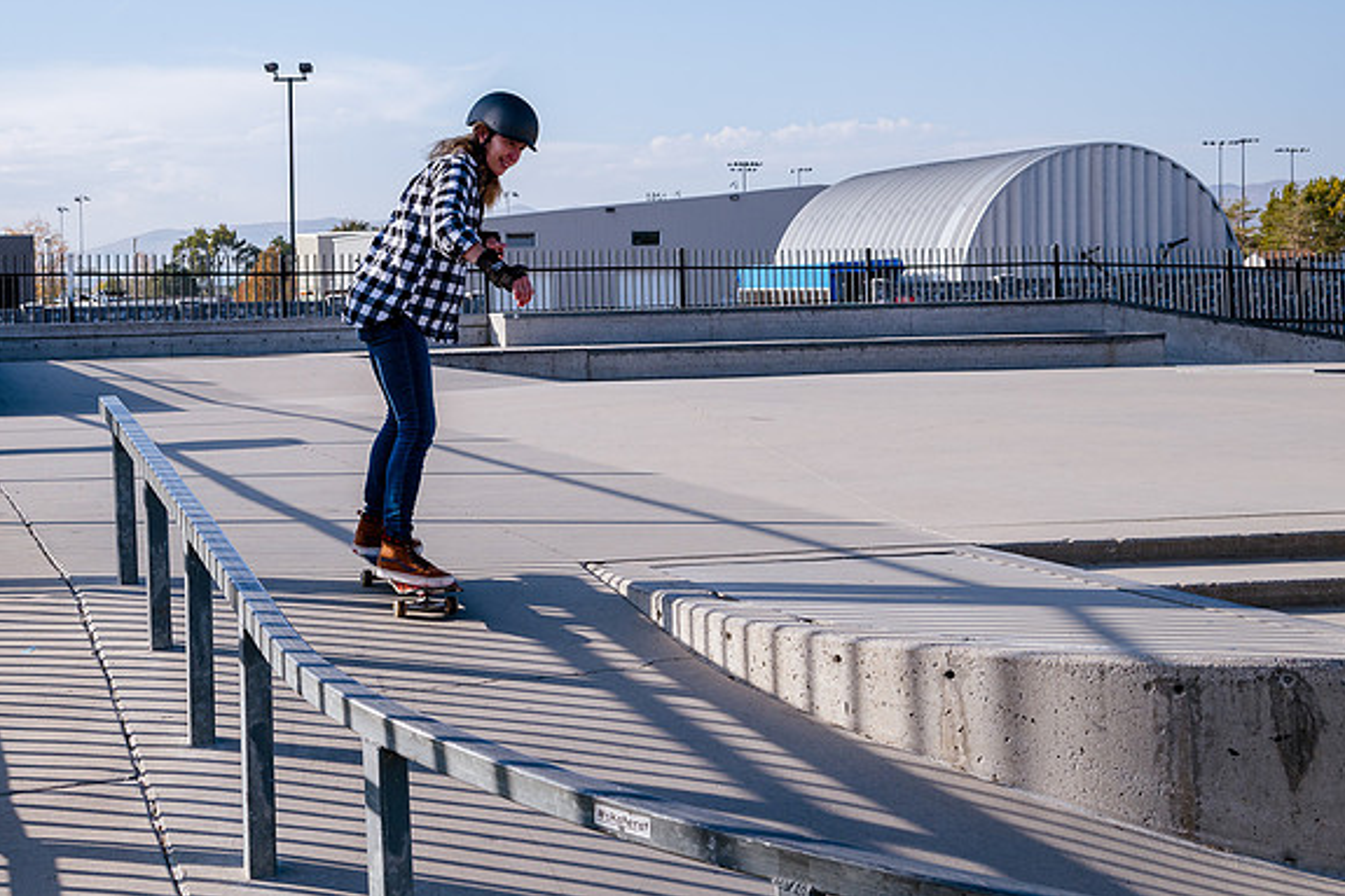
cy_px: 303
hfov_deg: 33.2
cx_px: 483
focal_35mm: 60
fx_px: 2241
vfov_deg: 22.5
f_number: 8
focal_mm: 44
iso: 200
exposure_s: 1/640
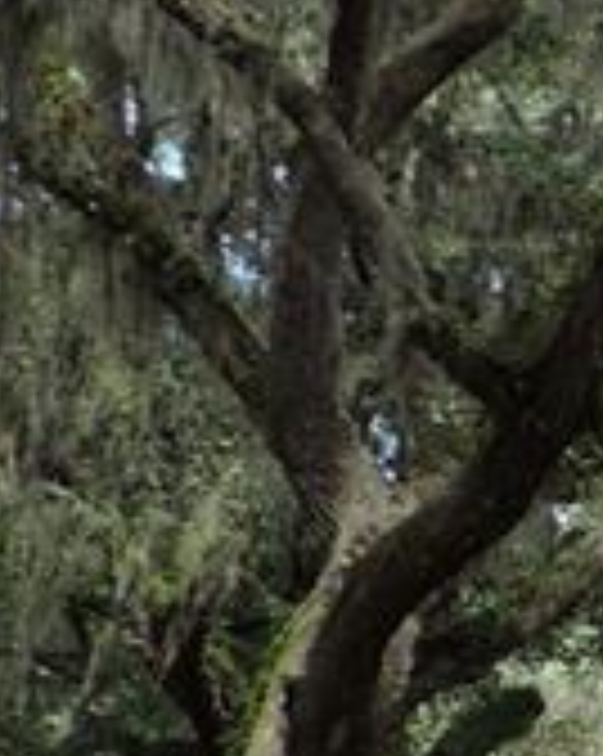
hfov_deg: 8.8
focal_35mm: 143
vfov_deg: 13.2
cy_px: 860
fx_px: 3196
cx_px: 1818
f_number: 3
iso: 100
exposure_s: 1/250
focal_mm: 4.3
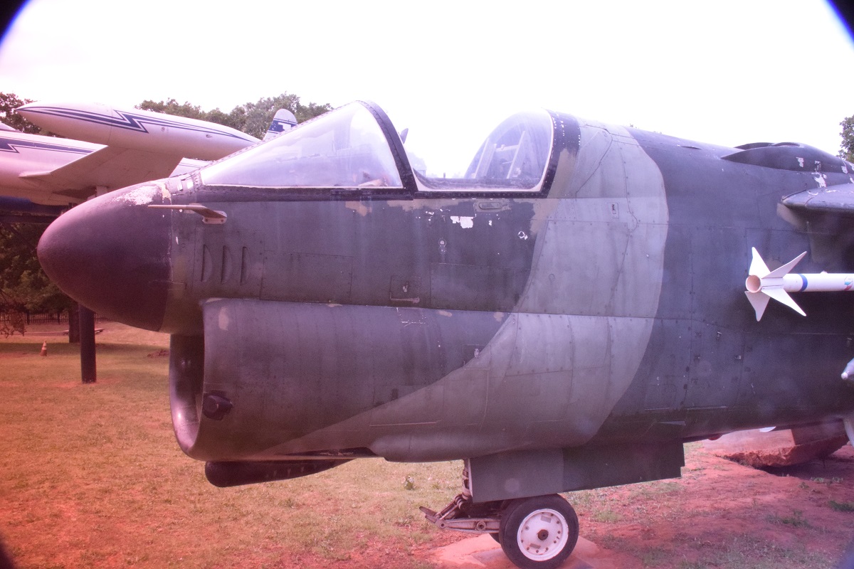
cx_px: 427
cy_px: 284
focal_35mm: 30
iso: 5000
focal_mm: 20
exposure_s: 1/200
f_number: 22
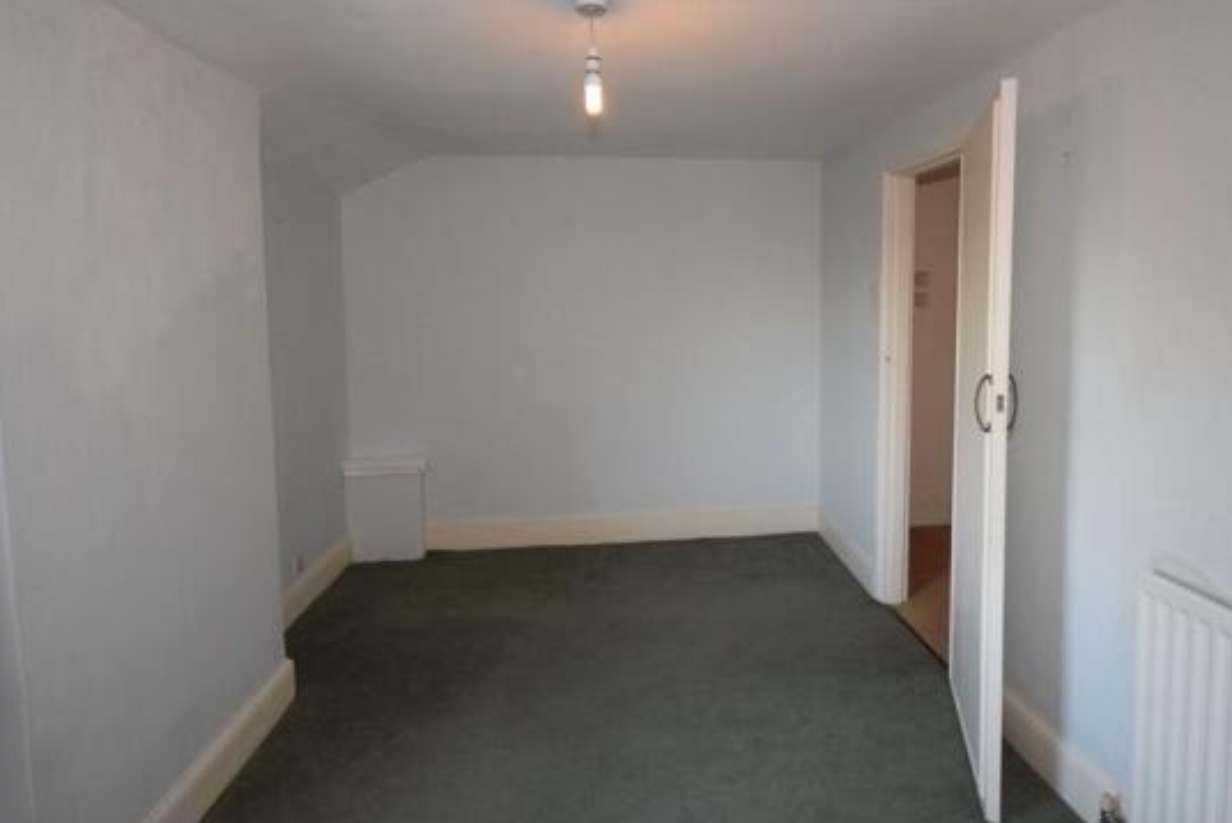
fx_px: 753
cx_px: 656
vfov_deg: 57.1
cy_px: 353
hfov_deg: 78.5
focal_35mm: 22
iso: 1100
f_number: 4.5
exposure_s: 1/60
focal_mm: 12
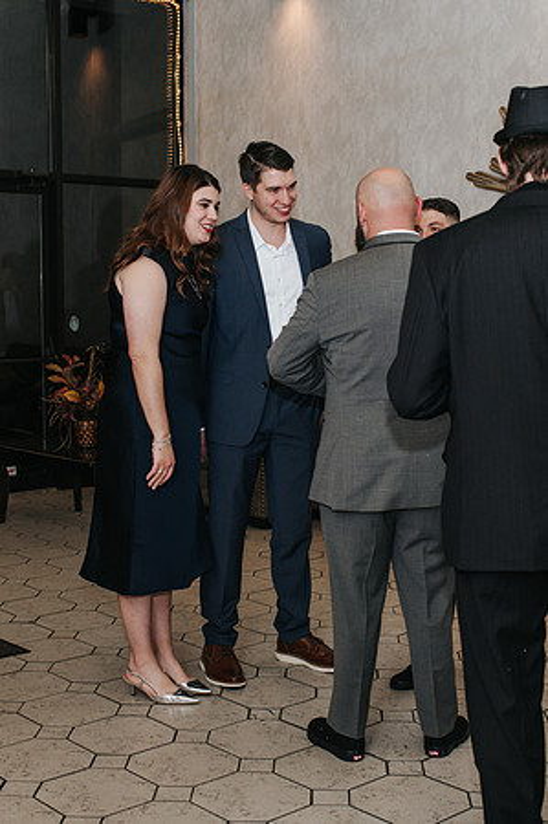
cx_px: 274
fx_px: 1203
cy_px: 412
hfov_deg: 25.7
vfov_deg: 37.8
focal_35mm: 53
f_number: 3.2
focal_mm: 35
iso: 800
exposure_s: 1/200
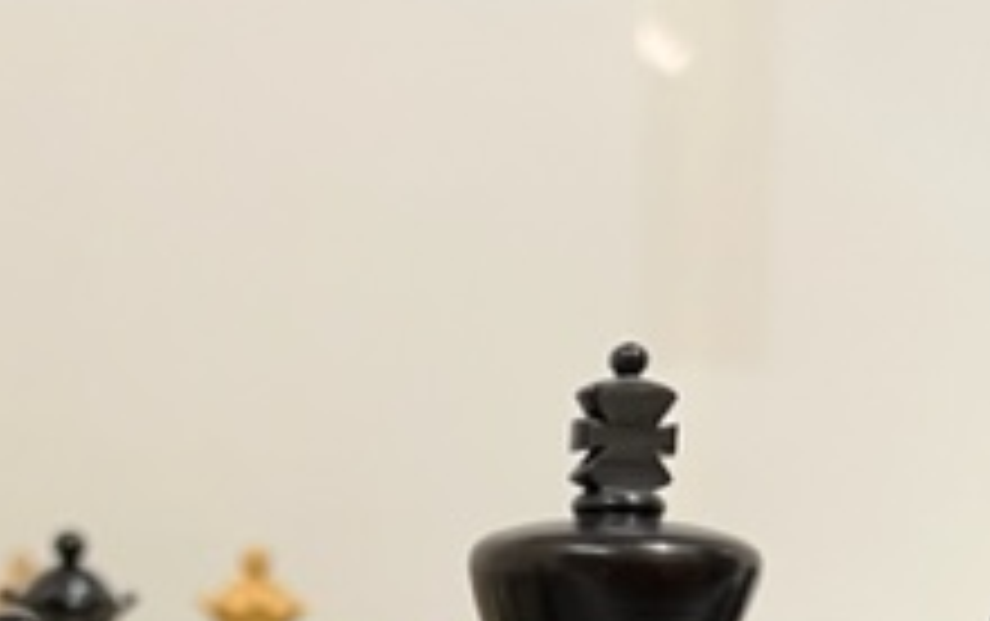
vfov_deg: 15.0
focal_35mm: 80
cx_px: 270
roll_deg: -2.2
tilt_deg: -9.3
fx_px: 2161
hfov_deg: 25.6
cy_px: 976
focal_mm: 5.7
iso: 64
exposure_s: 1/50
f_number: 1.5
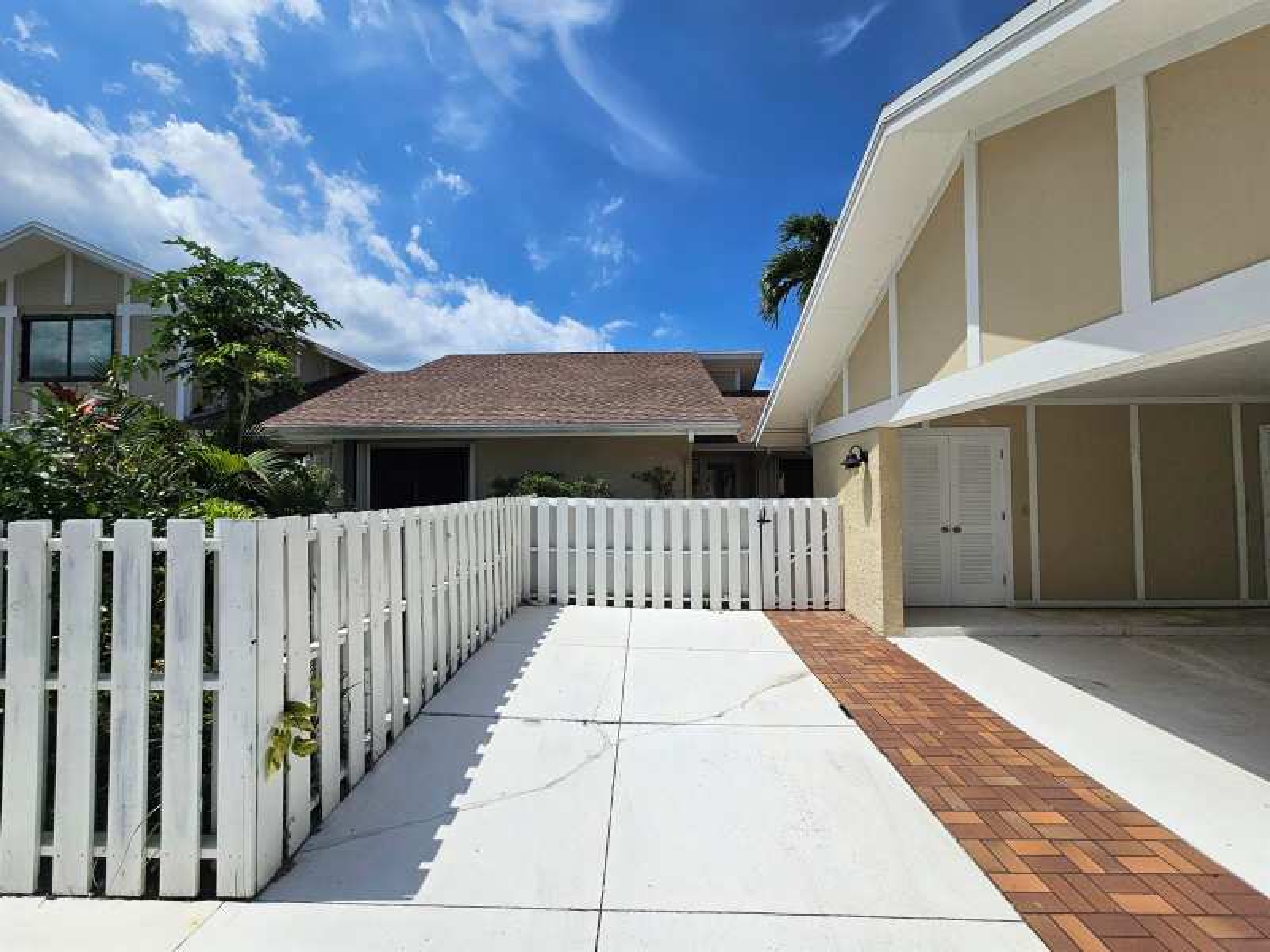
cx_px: 635
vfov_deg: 89.9
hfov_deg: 106.2
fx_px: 477
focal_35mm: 13
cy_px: 476
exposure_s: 1/6444
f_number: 2.2
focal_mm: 2.2
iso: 50
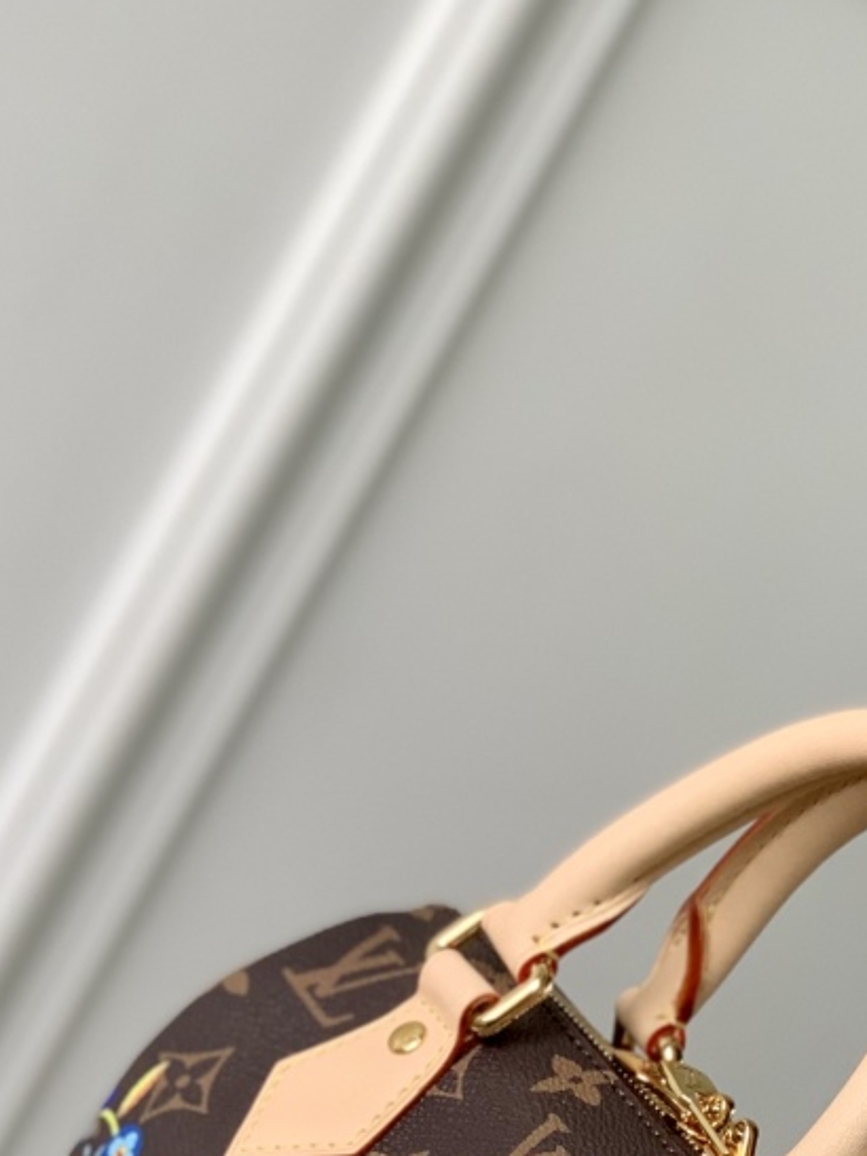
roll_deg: -30.8
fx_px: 4577
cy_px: 1312
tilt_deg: -13.9
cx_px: 560
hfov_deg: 10.8
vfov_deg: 14.1
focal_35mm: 137
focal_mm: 6
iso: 50
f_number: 2.4
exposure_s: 1/122
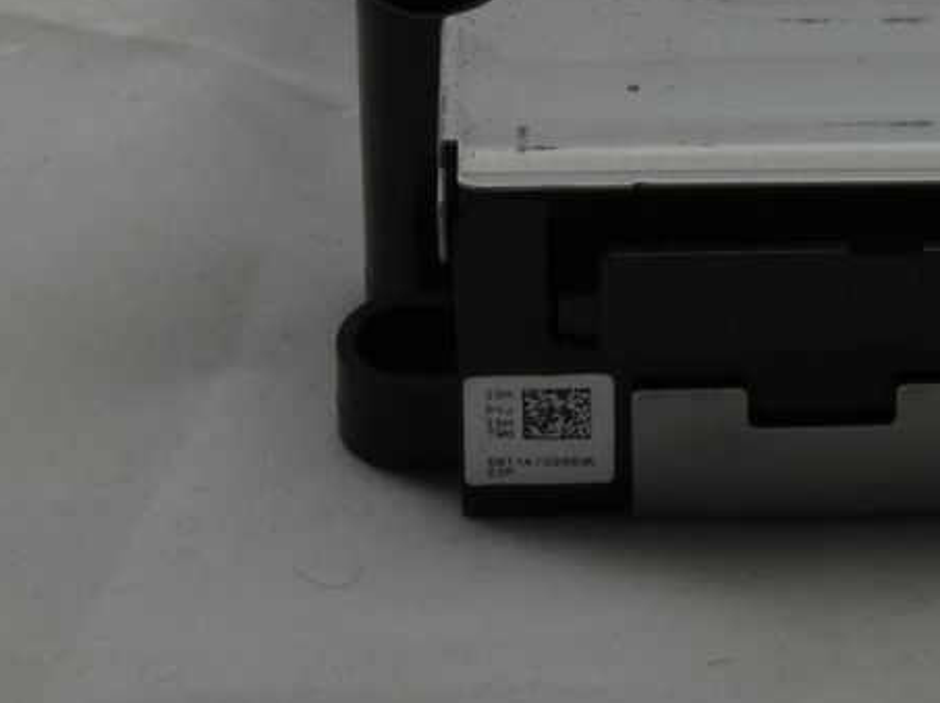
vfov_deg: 6.4
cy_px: -337
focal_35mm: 229
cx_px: 1197
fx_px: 6214
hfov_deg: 8.5
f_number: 20
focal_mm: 40
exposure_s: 1/3
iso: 100
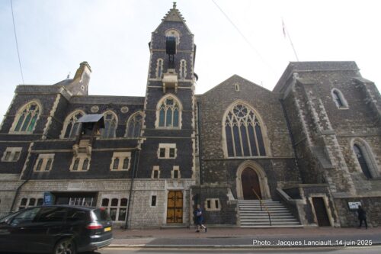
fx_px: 159
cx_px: 190
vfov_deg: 77.3
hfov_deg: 100.4
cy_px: 127
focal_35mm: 15
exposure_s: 1/160
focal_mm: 10
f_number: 6.3
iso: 100
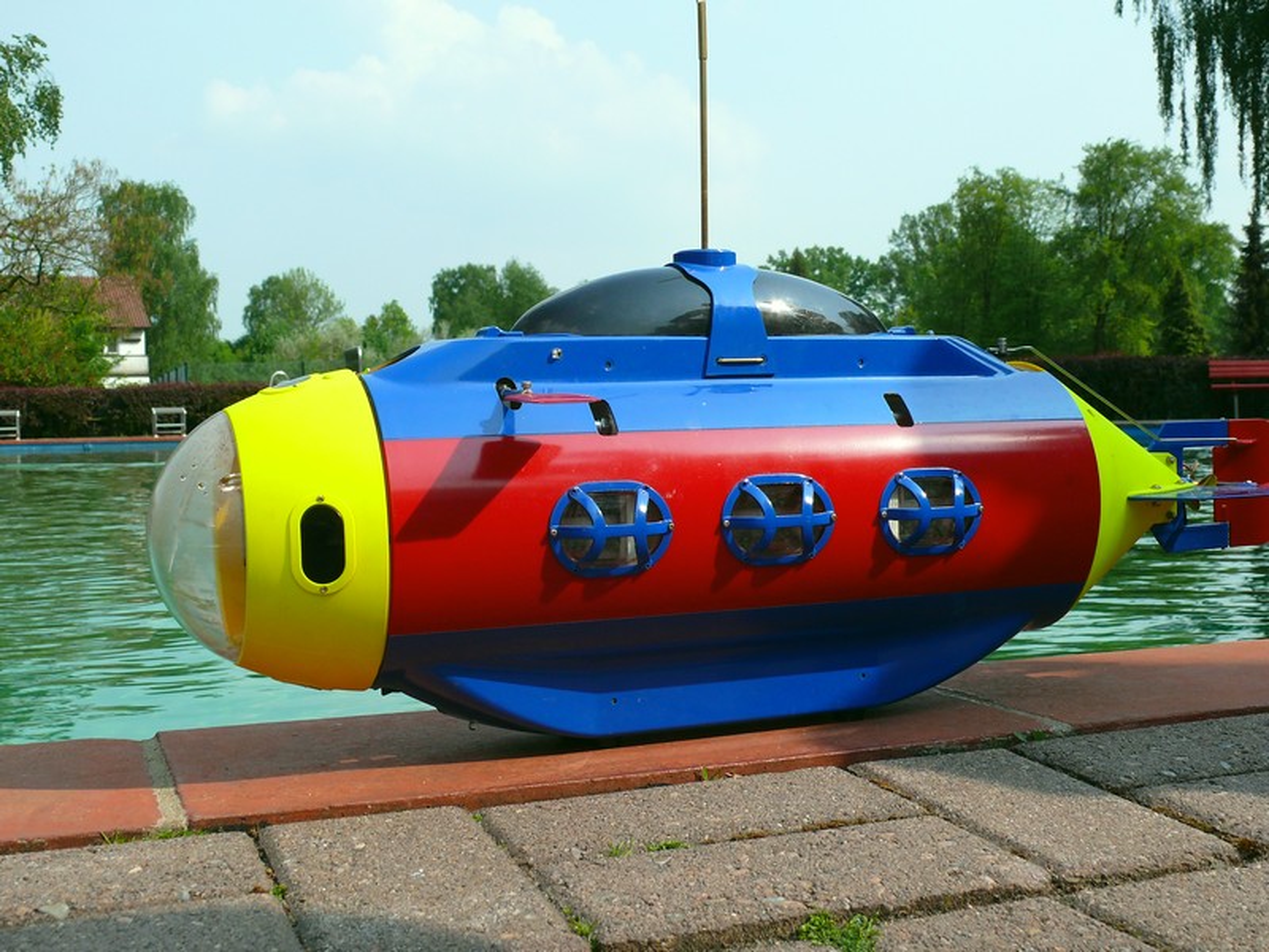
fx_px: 1576
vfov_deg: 33.6
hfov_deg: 43.9
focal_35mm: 43
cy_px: 476
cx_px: 634
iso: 100
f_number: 4.5
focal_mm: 8.8
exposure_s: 1/250
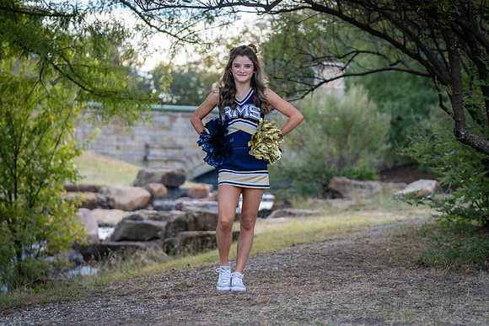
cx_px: 244
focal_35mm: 74
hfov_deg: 27.3
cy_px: 163
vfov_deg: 18.4
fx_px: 1005
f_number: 2.8
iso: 200
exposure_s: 1/320
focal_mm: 74
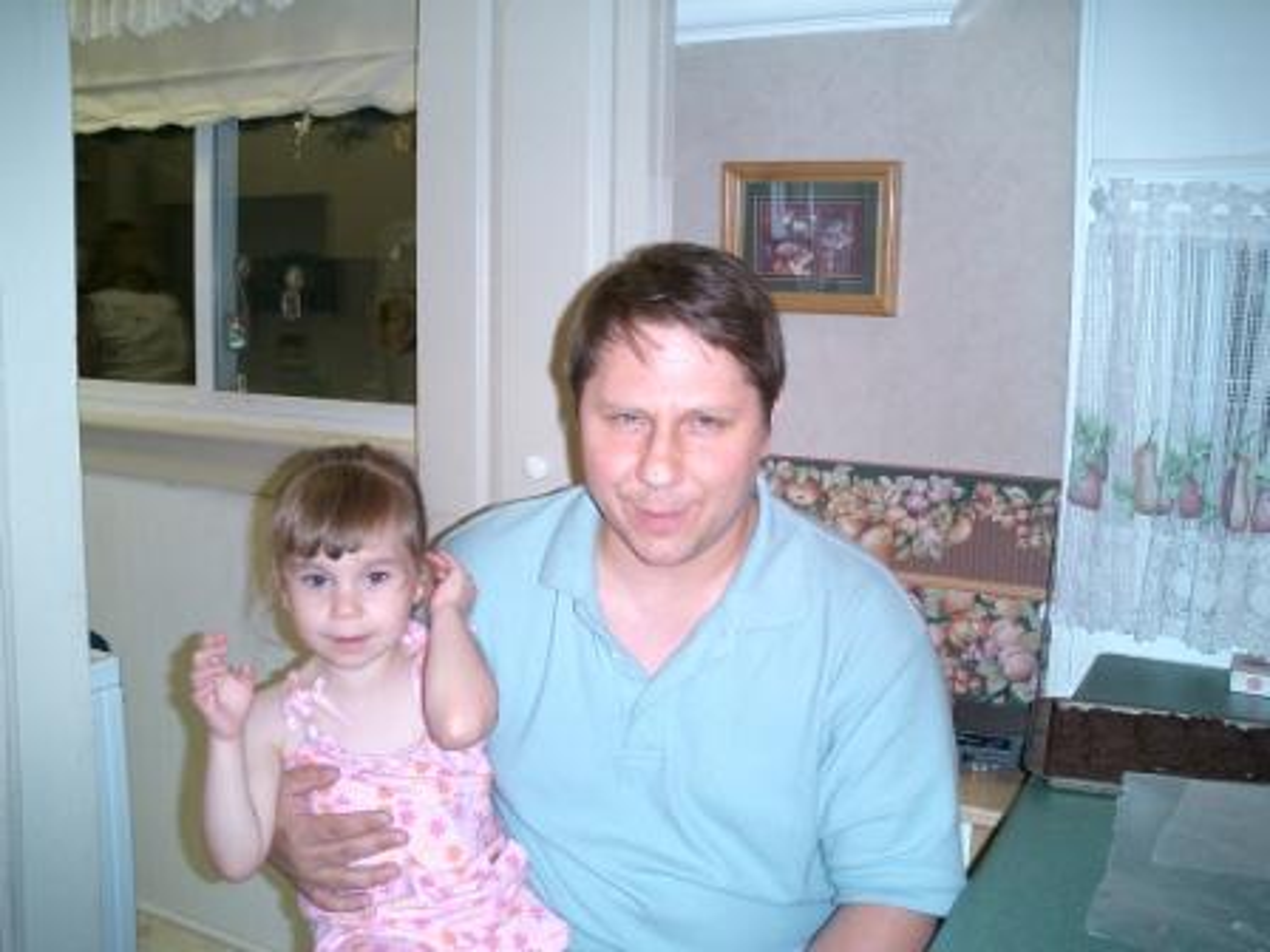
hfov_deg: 52.6
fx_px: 1284
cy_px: 476
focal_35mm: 35
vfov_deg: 40.7
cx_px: 635
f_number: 4.2
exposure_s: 1/40
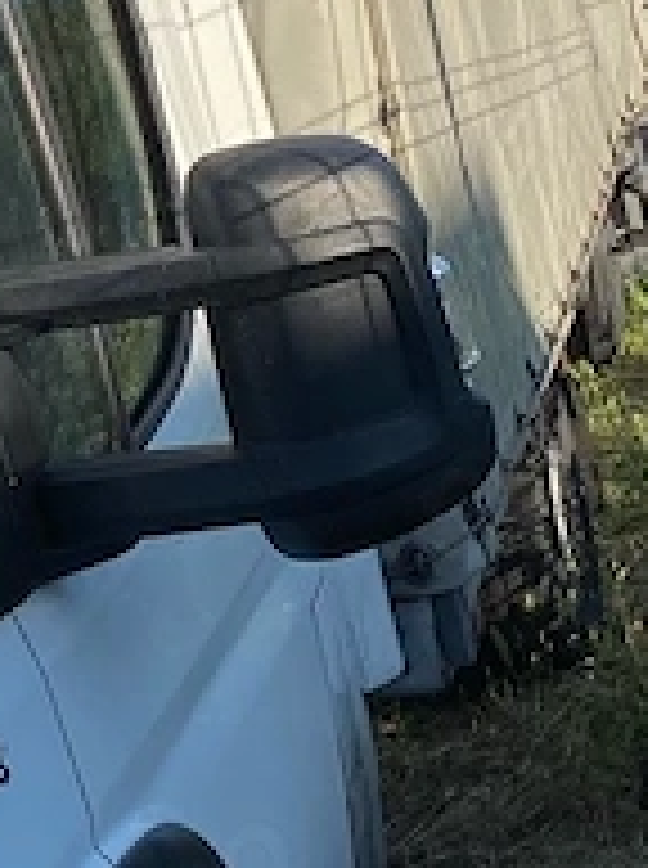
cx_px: -518
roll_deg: +12.2
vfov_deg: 18.2
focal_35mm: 108
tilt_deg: -4.1
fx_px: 2705
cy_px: 441
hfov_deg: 12.5
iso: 32
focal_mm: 4.25
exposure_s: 1/2105
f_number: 1.8
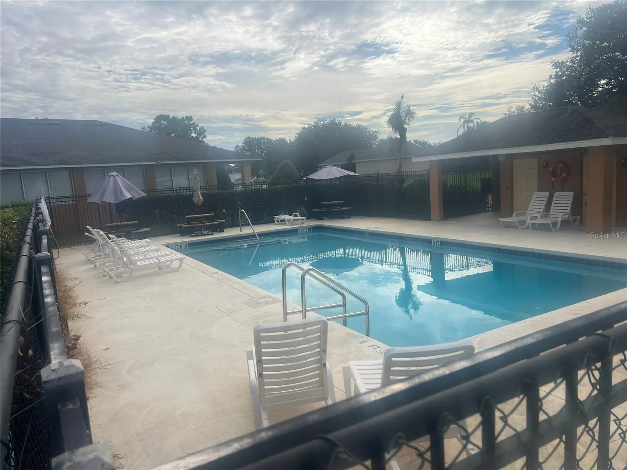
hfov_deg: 67.3
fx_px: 471
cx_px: 314
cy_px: 235
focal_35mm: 26
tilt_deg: -8.4
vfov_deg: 53.1
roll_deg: +3.7
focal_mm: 5.7
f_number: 1.5
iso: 50
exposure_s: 1/8696
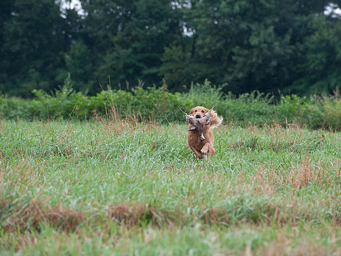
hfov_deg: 9.1
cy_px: 128
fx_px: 2149
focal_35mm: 218
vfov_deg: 6.8
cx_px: 182
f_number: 5.6
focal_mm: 200
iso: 800
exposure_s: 1/800
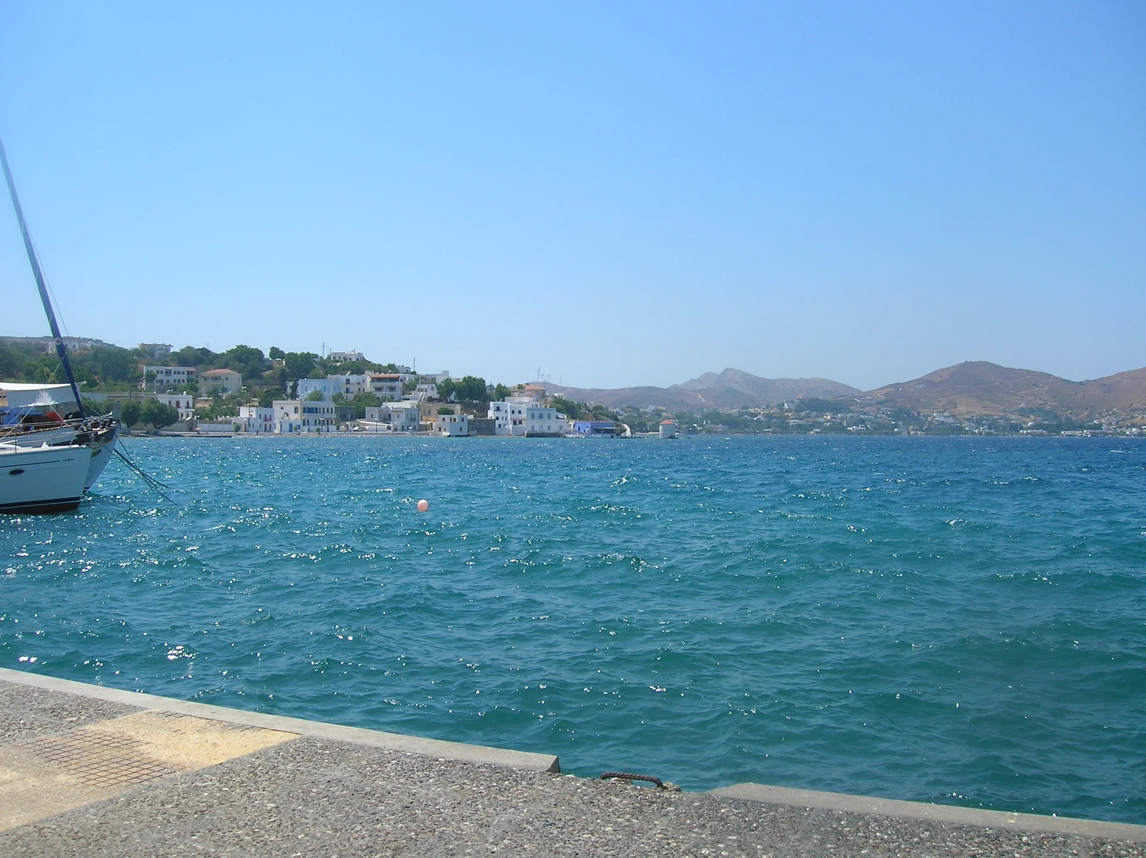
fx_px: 1125
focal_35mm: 34
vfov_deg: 41.7
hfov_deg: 54.0
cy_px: 429
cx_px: 573
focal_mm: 5.7
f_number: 4.9
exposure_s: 1/482
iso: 50
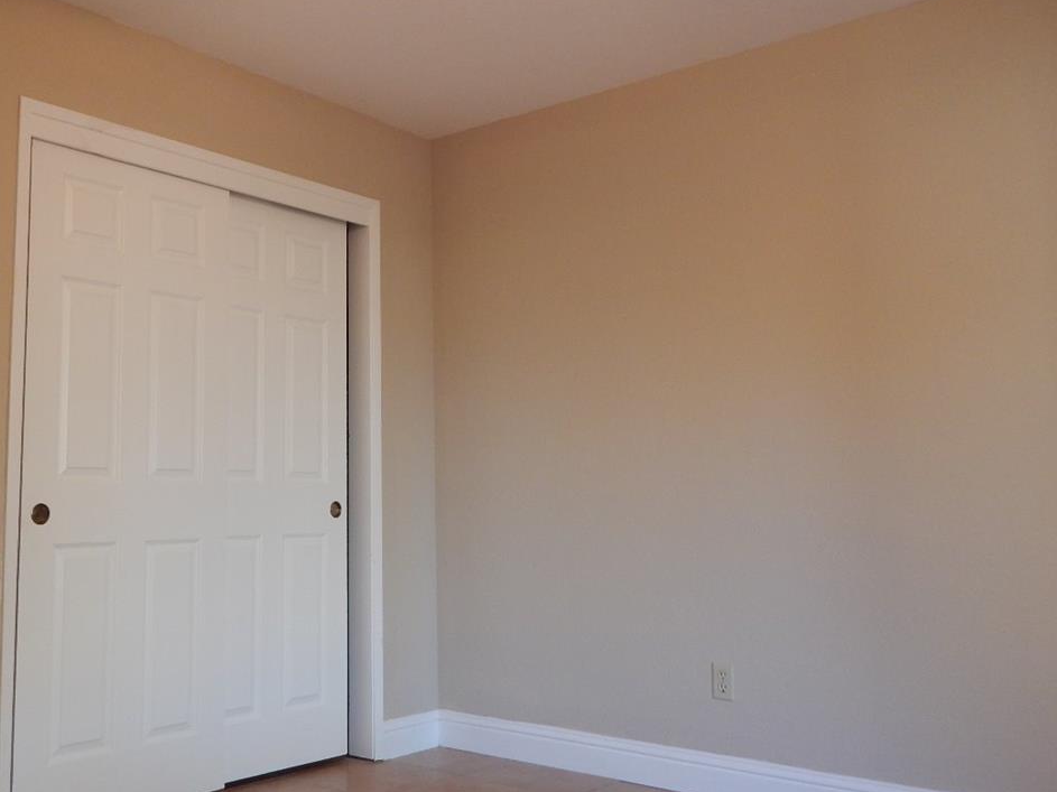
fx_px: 1069
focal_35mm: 35
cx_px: 337
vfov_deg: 40.7
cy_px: 366
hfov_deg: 51.5
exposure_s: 1/30
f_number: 3
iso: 180
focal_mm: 4
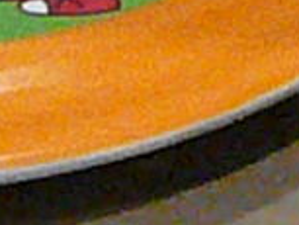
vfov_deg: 7.6
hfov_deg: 10.8
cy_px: -309
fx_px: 1582
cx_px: 115
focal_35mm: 183
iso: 3200
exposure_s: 1/250
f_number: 2.8
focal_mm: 4.6
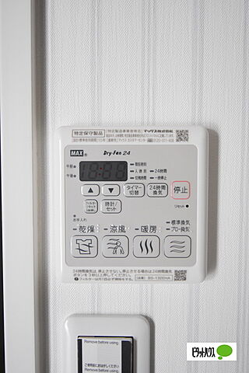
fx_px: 311
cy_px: 186
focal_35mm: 30
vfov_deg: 61.9
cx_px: 124
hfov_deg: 43.6
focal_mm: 20
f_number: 5.6
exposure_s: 1/20
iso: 3200
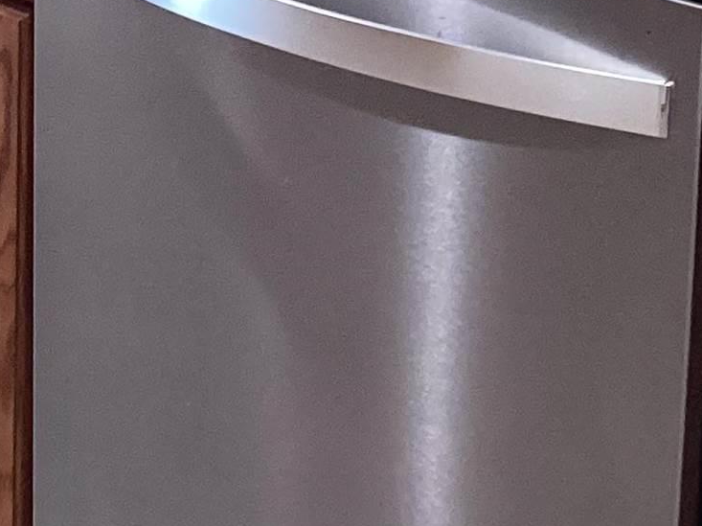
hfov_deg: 14.7
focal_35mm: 130
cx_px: -128
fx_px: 2635
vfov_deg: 10.7
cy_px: -413
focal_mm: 3.3
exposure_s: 1/40
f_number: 2.4
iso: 250
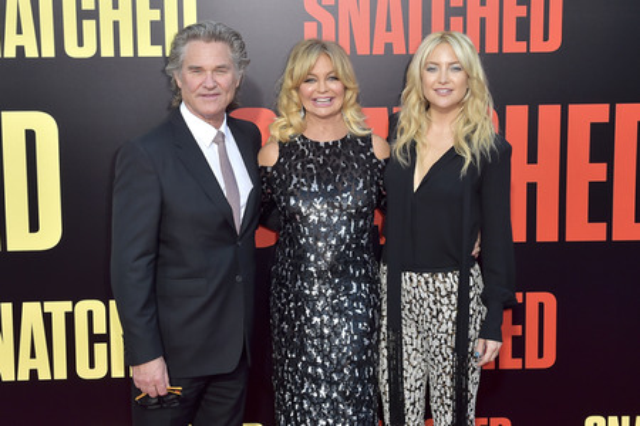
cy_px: 213
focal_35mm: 44
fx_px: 782
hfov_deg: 44.5
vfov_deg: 30.5
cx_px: 320
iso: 500
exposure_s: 1/320
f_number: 6.3
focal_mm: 44
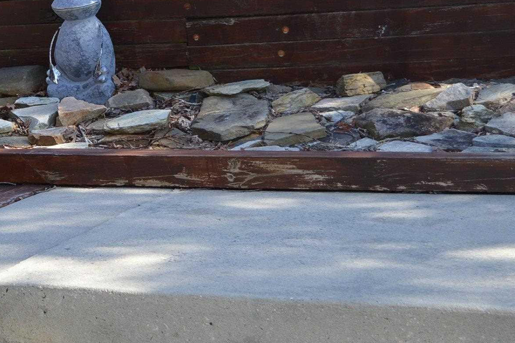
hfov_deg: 20.8
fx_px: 1377
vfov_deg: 14.1
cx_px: 73
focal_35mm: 96
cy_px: 33
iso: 100
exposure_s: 1/200
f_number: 4.5
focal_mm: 25
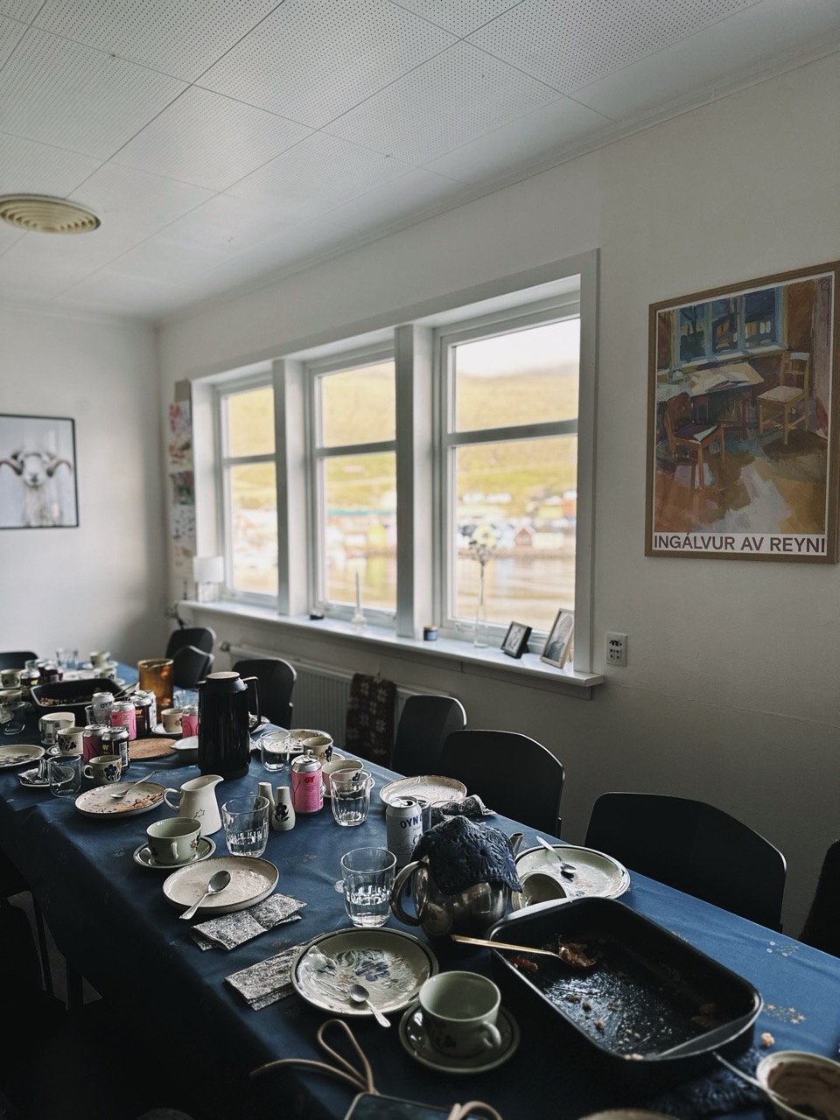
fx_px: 777
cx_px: 420
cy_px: 560
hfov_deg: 56.8
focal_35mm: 24
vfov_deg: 71.6
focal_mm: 6.86
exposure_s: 1/121
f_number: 1.78
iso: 160
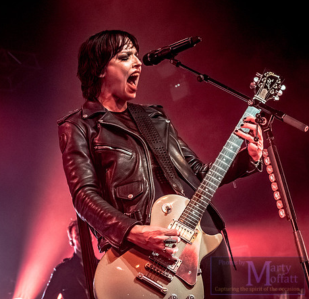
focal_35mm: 79
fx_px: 785
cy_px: 125
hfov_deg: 22.3
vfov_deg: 21.5
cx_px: 136
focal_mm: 29
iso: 800
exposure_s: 1/200
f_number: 4
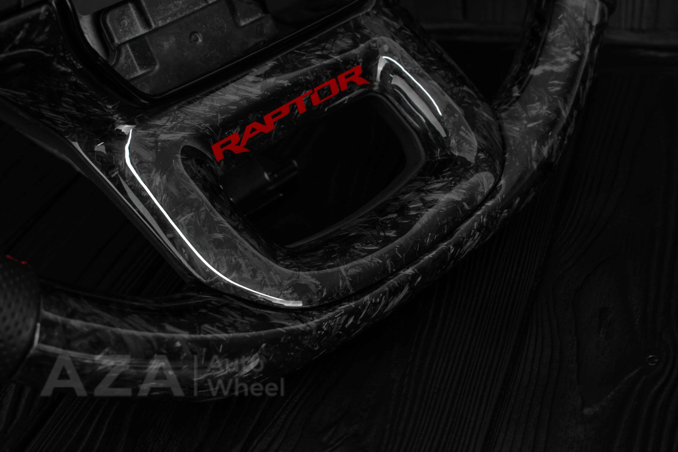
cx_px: 339
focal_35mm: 52
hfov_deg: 37.8
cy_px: 226
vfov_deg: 25.8
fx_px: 989
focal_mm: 35
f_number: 6.3
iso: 500
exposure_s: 1/125
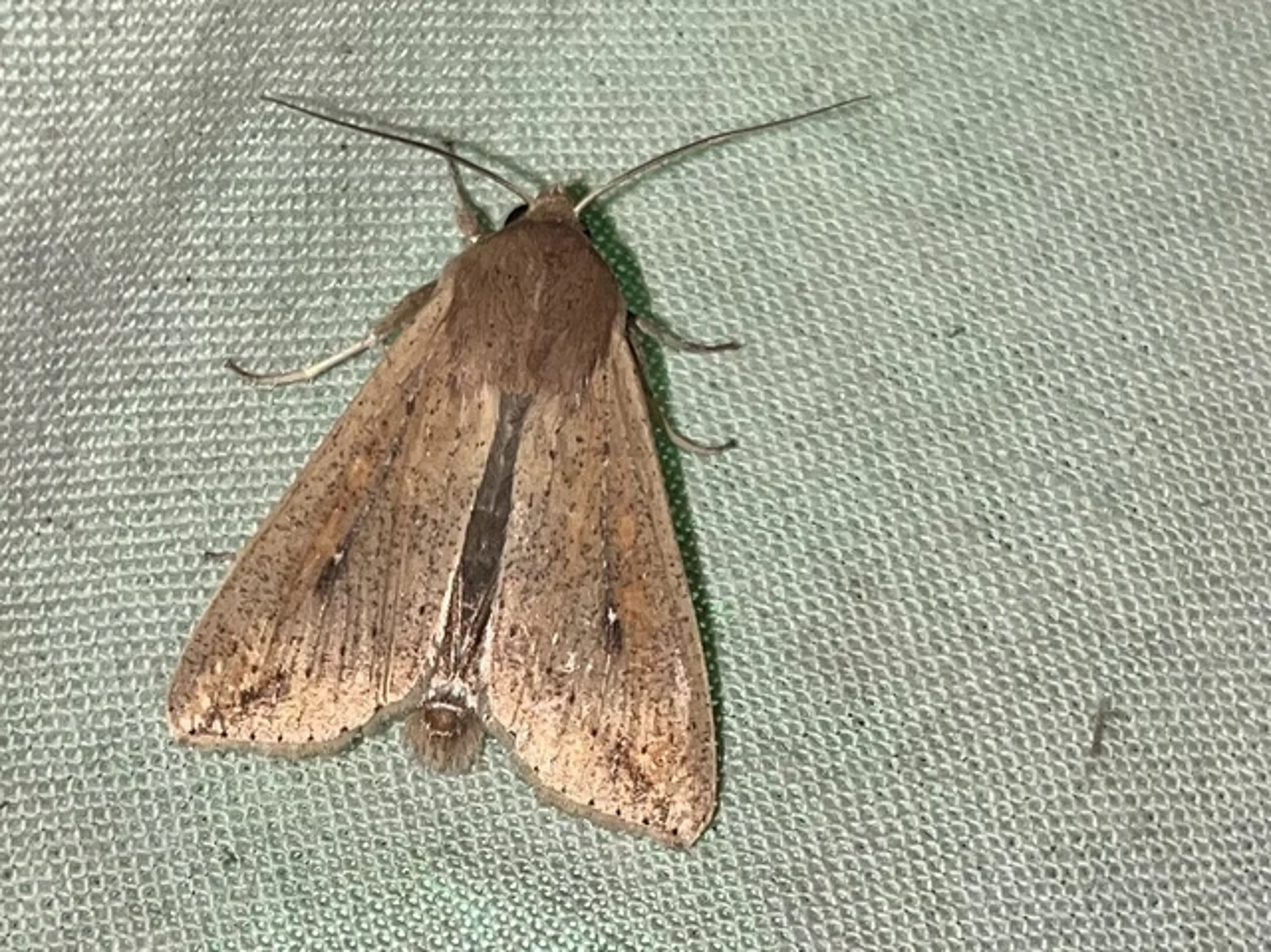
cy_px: 476
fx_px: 954
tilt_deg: -5.2
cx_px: 636
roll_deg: -0.2
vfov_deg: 53.0
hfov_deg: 67.3
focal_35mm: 26
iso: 32
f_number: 1.6
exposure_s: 1/1832
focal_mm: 5.1
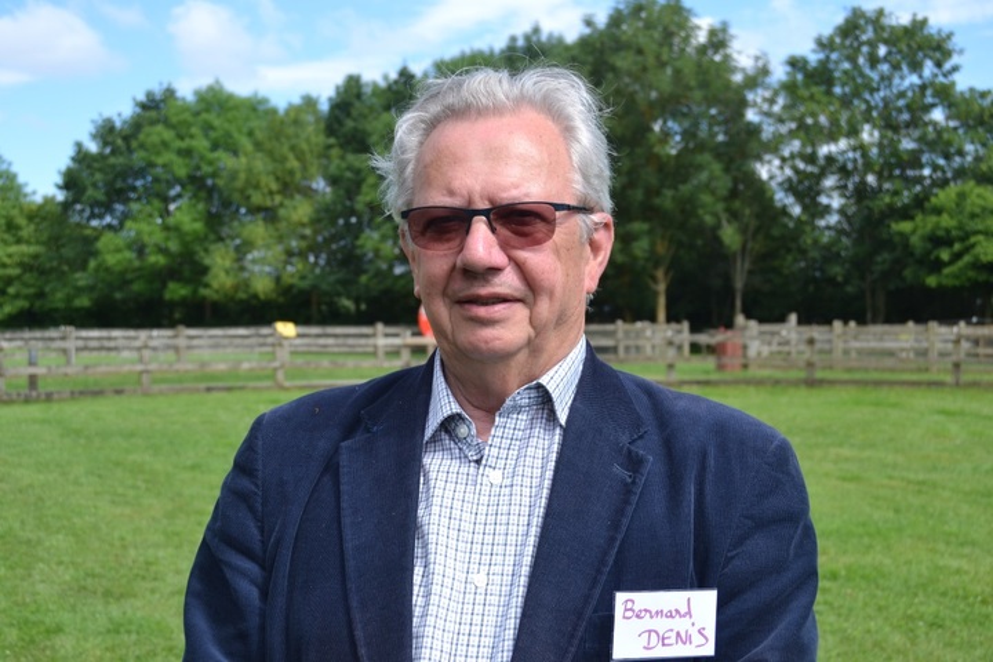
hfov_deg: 38.9
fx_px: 1407
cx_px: 496
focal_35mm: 51
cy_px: 331
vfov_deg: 26.5
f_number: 7.1
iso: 100
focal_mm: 34
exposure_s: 1/200
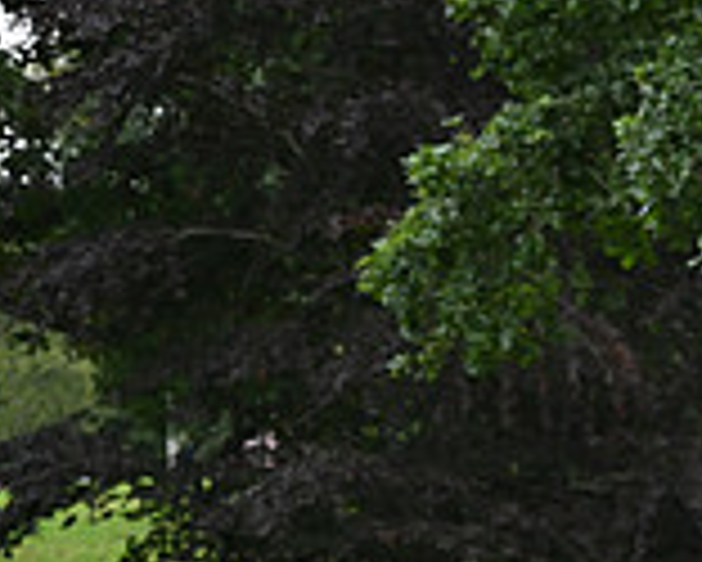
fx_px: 8711
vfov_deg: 3.7
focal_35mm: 419
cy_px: 735
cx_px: 1246
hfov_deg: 4.6
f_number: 4
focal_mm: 120
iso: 1100
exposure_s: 1/1250
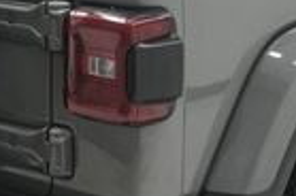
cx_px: 230
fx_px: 1288
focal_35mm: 157
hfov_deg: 13.1
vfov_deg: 8.7
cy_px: 35
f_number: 5.6
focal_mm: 23
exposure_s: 1/200
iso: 1000
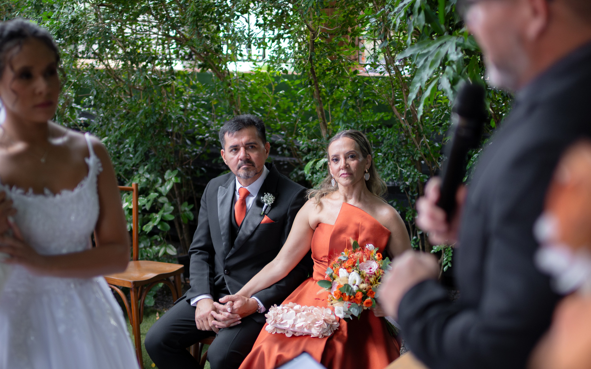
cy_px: 204
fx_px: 902
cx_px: 286
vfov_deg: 23.1
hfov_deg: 36.3
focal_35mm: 56
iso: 1600
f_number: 1.4
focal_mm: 35
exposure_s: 1/640
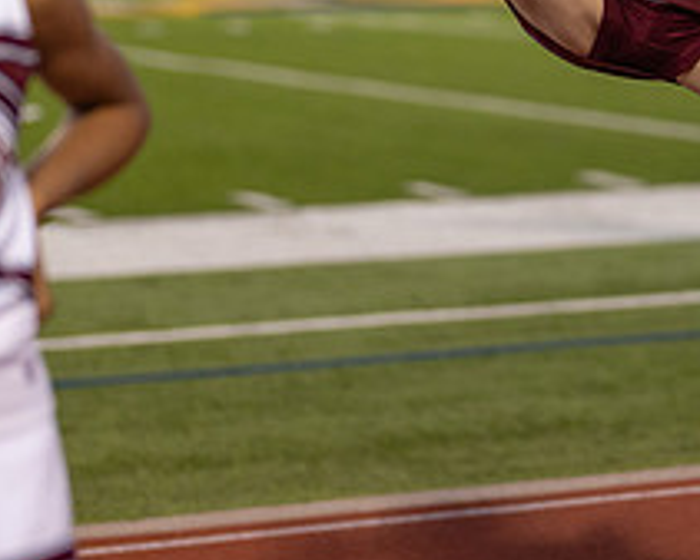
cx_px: 687
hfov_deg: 11.6
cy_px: 169
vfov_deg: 9.4
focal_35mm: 164
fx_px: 3399
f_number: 1.2
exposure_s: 1/1000
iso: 400
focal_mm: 50
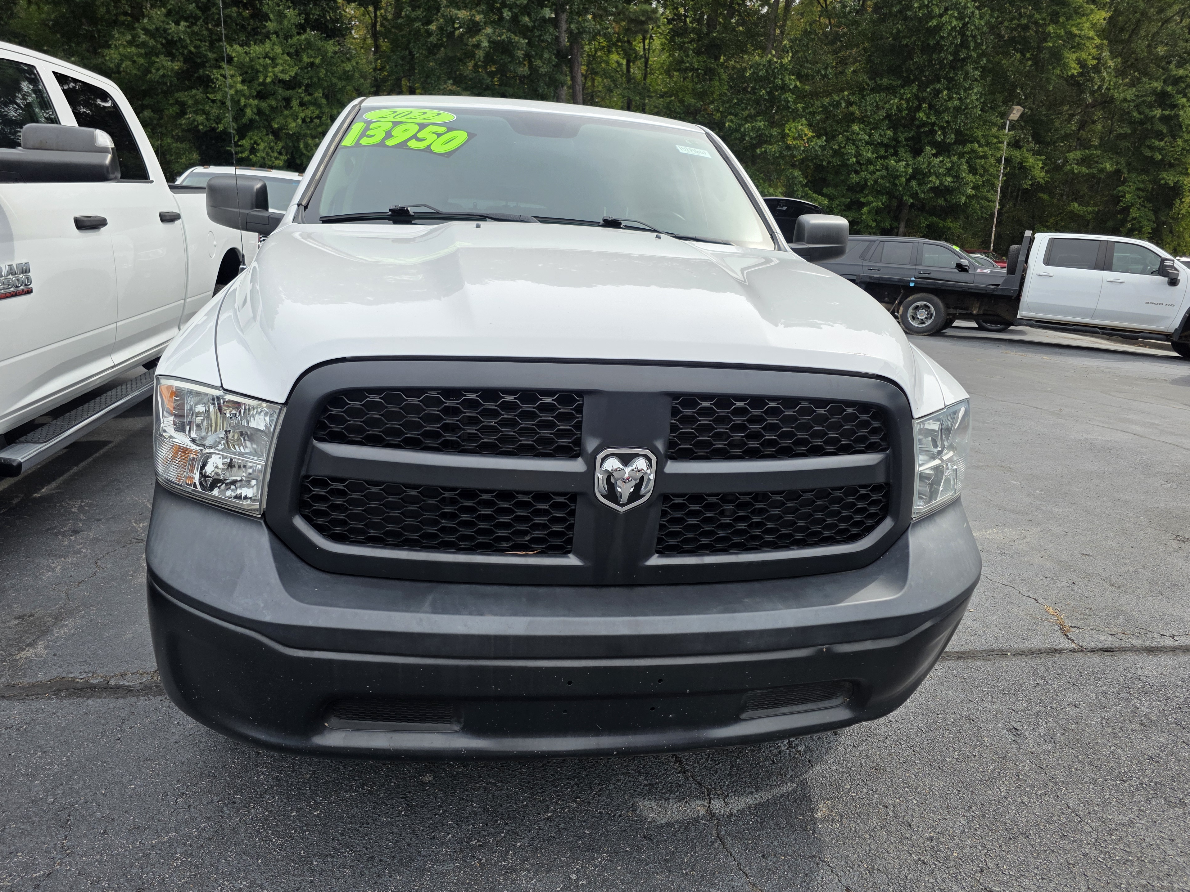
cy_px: 447
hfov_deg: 71.6
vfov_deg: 56.8
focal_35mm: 24
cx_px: 574
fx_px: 825
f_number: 1.7
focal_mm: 6.3
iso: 80
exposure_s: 1/3436
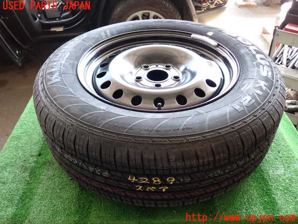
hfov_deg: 60.0
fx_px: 258
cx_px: 149
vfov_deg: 46.8
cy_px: 112
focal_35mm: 30
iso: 160
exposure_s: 1/60
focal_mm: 5.4
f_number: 2.3
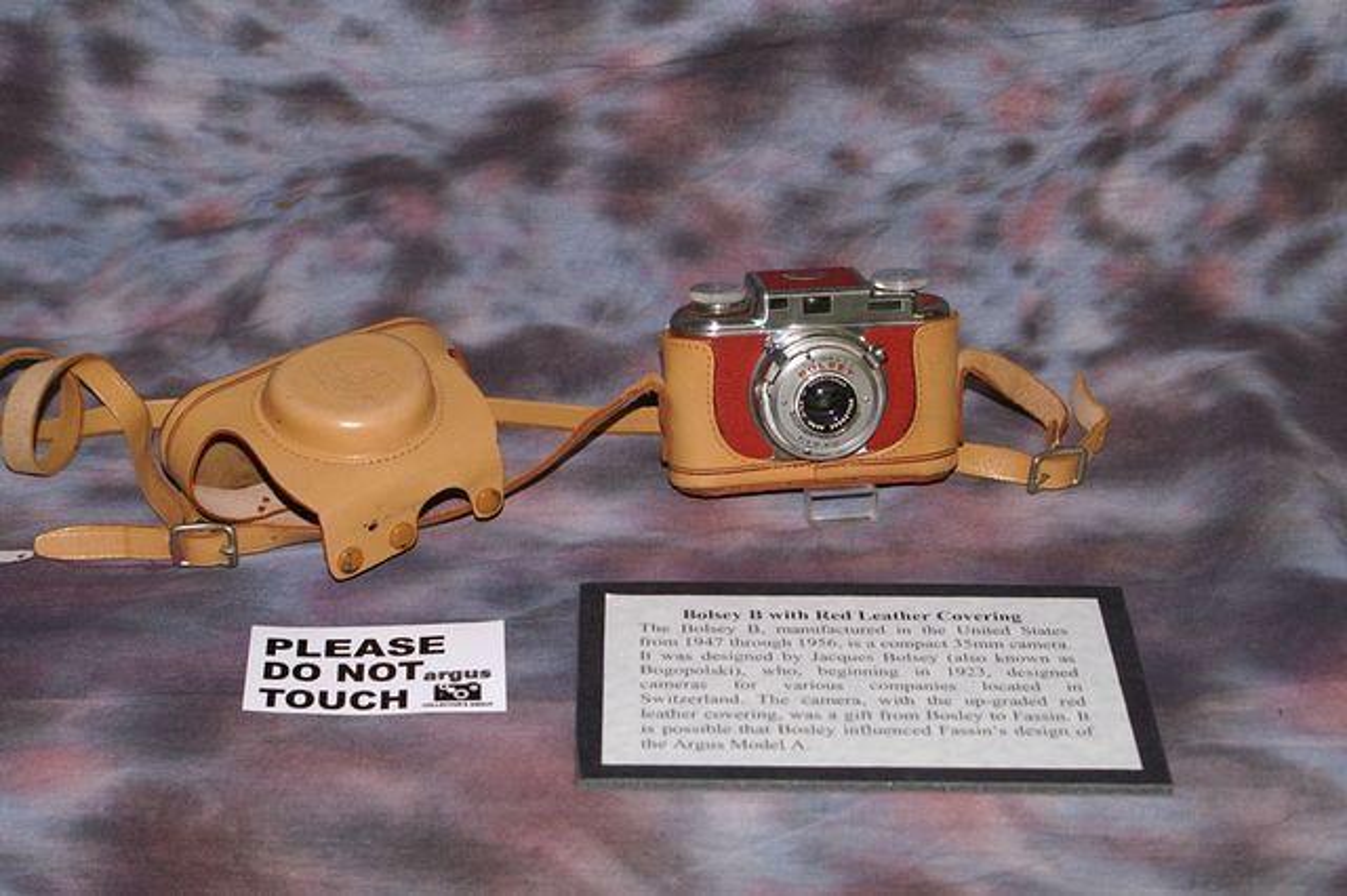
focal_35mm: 68
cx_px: 674
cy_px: 448
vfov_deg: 20.1
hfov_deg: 29.9
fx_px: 2524
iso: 400
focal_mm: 45
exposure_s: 1/80
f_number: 5.6
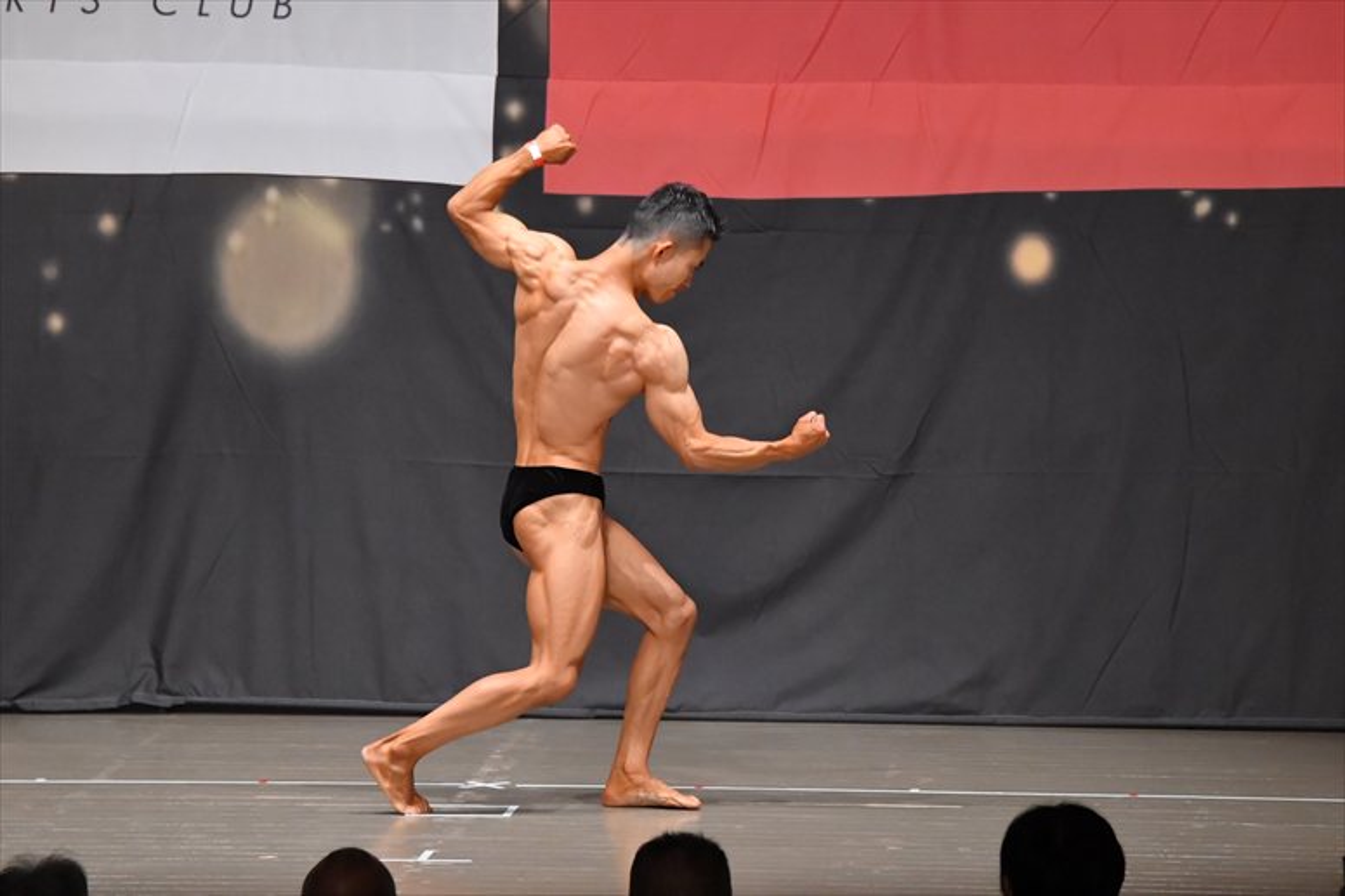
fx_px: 8104
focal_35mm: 217
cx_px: 672
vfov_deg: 6.3
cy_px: 448
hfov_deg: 9.5
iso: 6400
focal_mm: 145
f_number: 5.6
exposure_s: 1/400
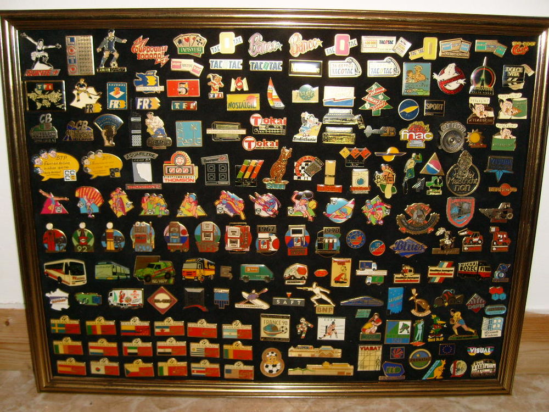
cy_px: 206
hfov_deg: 52.6
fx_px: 555
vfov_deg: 40.7
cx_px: 274
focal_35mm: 35
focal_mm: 5.8
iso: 100
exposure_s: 1/45
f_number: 2.8
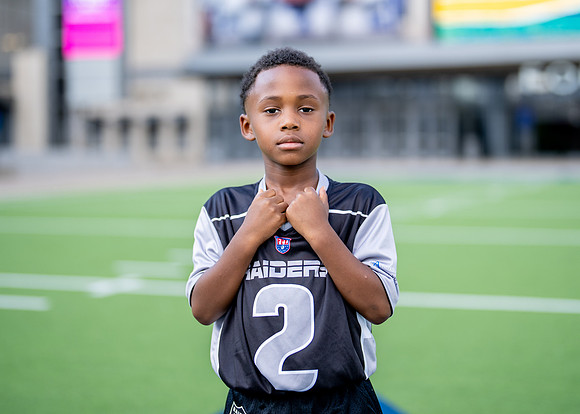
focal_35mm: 65
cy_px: 164
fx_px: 1063
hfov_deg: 30.5
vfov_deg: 22.0
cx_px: 299
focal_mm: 50
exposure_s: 1/1250
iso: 100
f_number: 1.2
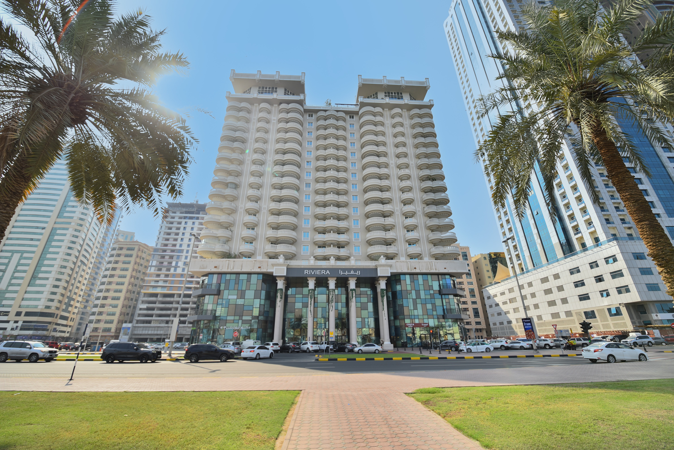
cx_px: 337
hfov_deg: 104.2
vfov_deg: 81.3
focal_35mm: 14
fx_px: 262
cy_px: 225
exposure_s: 1/800
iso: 160
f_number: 4
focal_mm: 14
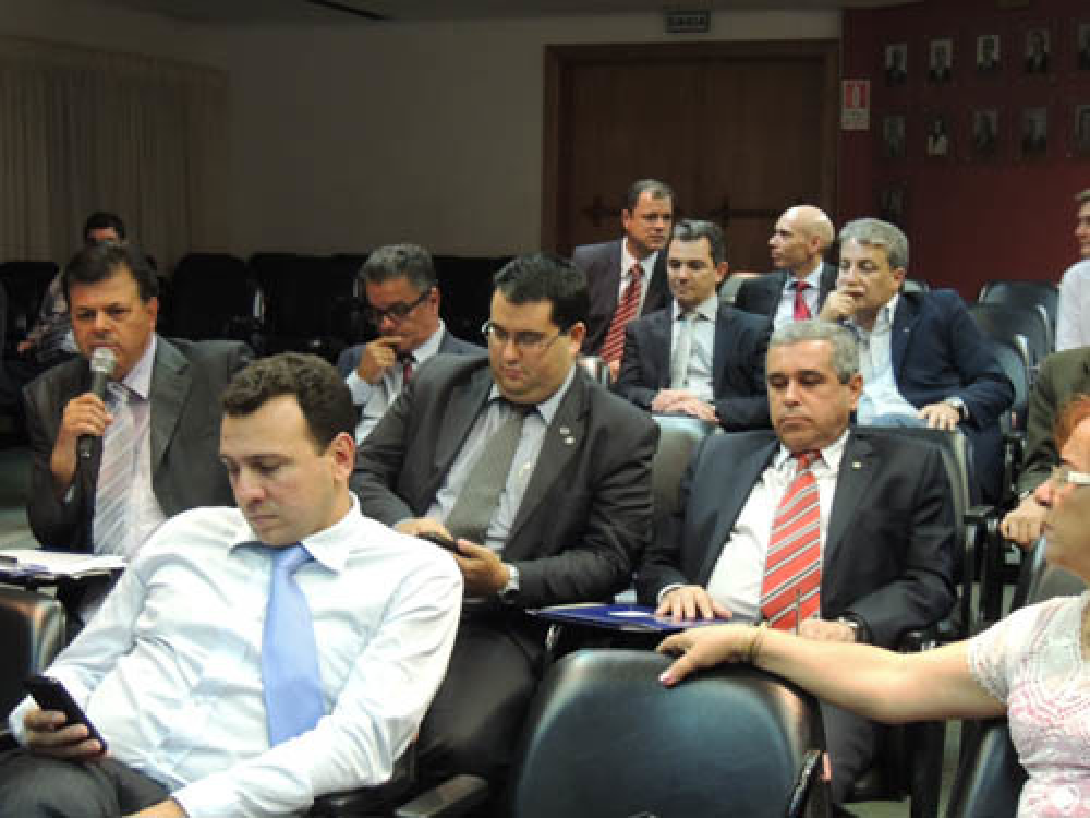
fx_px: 1732
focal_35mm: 55
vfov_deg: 26.6
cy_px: 409
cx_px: 545
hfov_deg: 34.9
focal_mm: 9.8
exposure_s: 1/15
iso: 720
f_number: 3.7
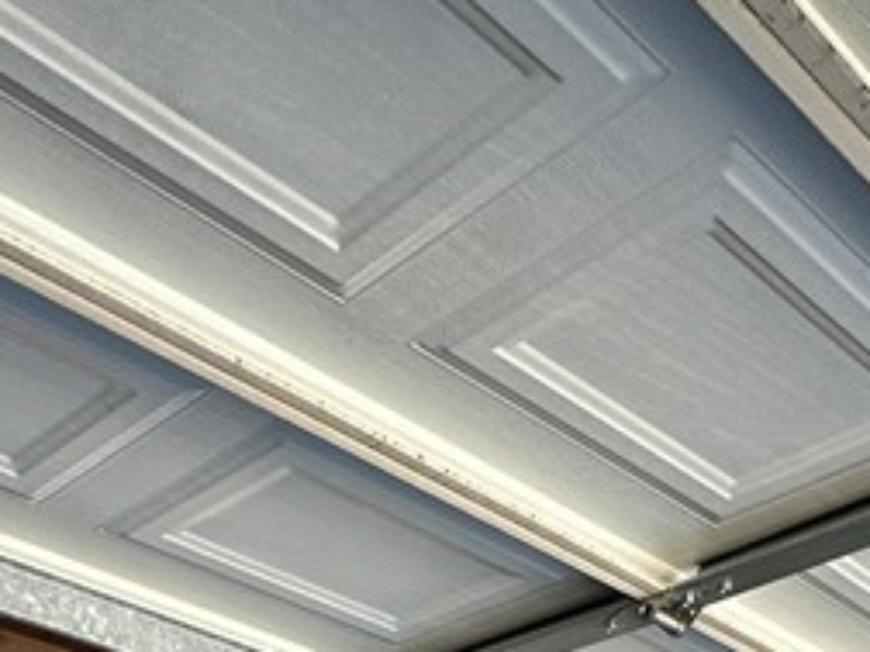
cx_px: 407
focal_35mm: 57
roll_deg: +0.5
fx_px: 1433
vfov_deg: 18.8
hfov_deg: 33.8
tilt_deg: +2.7
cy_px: 1221
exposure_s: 1/99
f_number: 2.2
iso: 50
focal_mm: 2.22
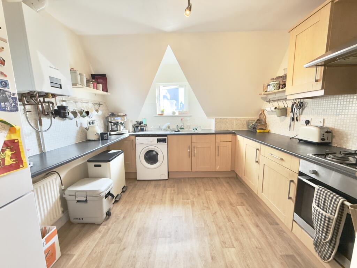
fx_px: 144
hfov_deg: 102.1
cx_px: 178
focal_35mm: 14
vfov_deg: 85.7
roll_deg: +1.2
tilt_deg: -7.8
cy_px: 134
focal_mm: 2.22
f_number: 2.2
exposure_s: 1/100
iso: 100
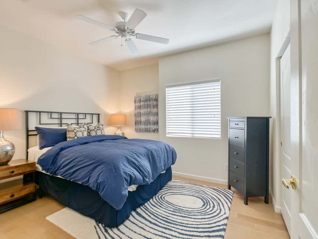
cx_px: 159
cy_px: 120
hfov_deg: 67.3
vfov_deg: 53.1
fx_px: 239
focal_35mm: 26
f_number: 1.6
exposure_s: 1/120
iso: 50
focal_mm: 5.1
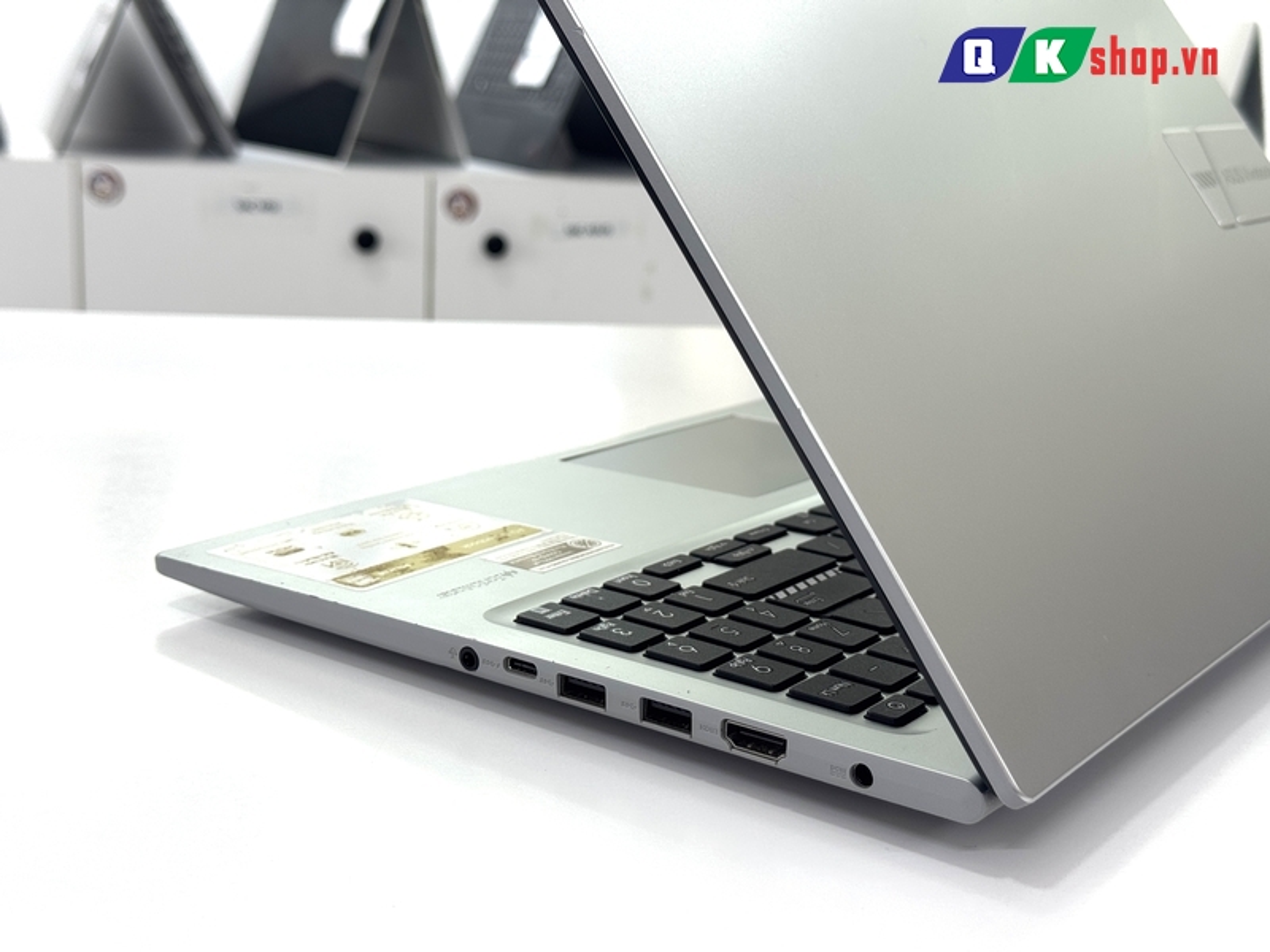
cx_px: 635
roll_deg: -2.6
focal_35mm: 48
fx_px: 1761
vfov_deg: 30.3
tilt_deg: -14.6
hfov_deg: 39.7
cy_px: 476
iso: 64
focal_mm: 6.76
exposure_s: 1/154
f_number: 1.78
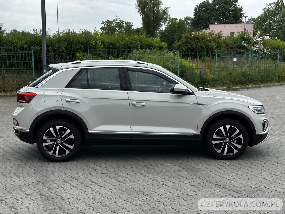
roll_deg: +0.9
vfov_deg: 30.3
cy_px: 107
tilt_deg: -6.2
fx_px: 395
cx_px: 142
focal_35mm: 48
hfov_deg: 39.7
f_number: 1.78
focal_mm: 6.86
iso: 64
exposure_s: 1/1695
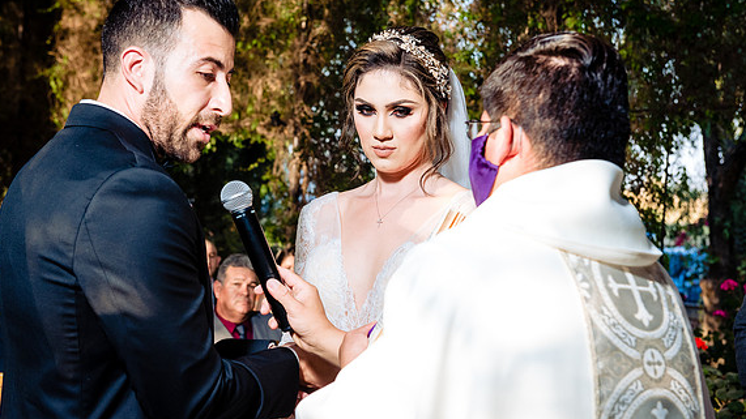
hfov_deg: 31.9
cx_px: 370
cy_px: 204
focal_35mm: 66
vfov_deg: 18.3
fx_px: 1305
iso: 800
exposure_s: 1/200
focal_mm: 62
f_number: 6.3
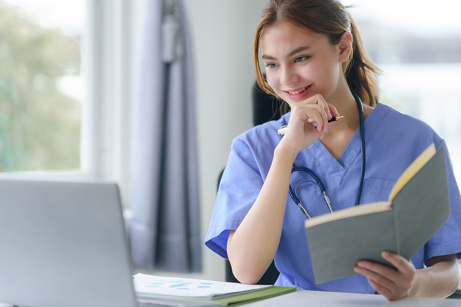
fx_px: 1319
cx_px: 235
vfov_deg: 13.3
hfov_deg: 19.8
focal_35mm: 103
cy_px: 135
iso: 200
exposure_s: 1/1000
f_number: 1.6
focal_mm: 85
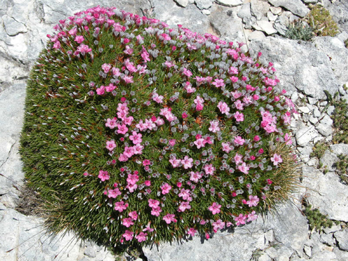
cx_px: 174
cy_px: 130
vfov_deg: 25.2
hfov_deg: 33.2
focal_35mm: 58
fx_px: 583
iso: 100
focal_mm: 14.7
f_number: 5
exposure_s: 1/1000
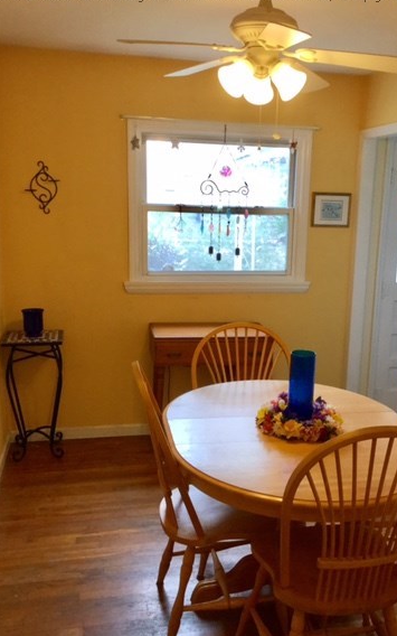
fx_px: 641
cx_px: 246
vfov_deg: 52.7
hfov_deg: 34.3
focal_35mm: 37
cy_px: 334
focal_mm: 3.3
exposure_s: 1/40
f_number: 2.4
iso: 32
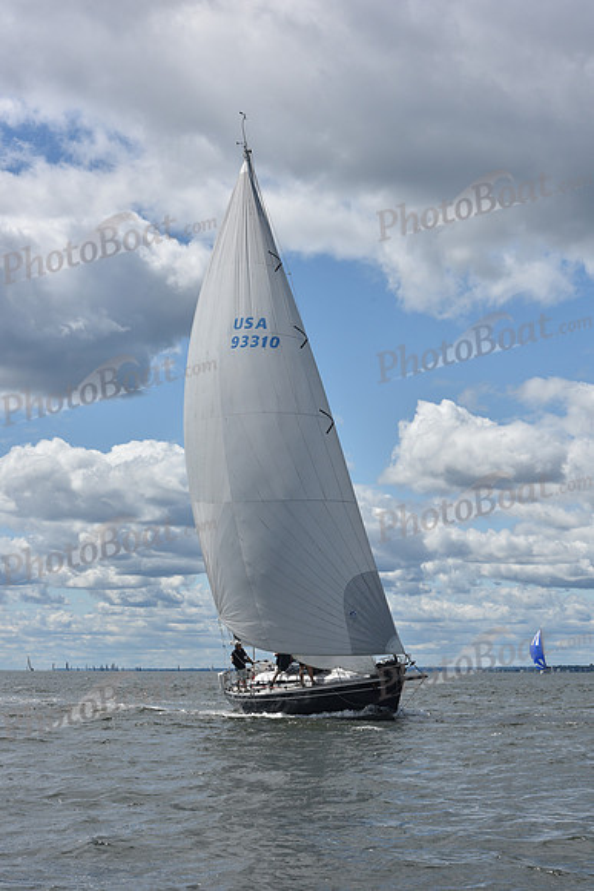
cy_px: 446
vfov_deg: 28.8
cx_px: 297
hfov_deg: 19.5
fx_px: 1731
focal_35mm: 70
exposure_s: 1/800
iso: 250
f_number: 11
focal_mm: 70
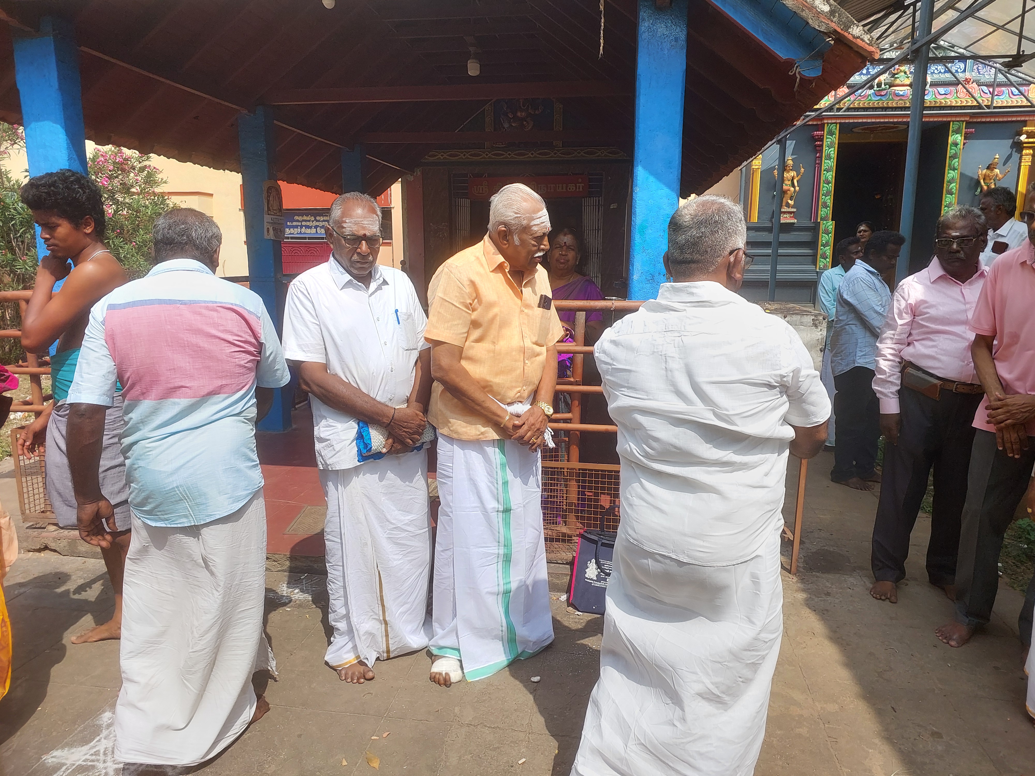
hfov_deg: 73.9
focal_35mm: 23
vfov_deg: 58.9
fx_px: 688
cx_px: 518
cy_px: 388
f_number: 1.8
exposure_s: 1/655
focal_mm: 5.06
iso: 25
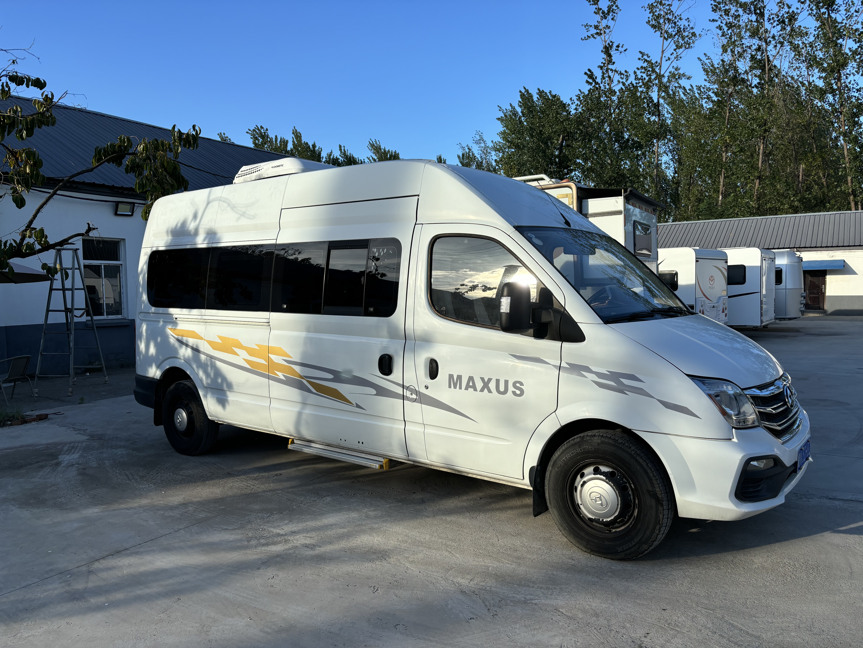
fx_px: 648
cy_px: 324
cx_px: 432
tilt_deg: -4.5
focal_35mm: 26
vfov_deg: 53.1
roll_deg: +0.9
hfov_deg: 67.3
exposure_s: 1/2062
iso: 50
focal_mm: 5.96
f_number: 1.6
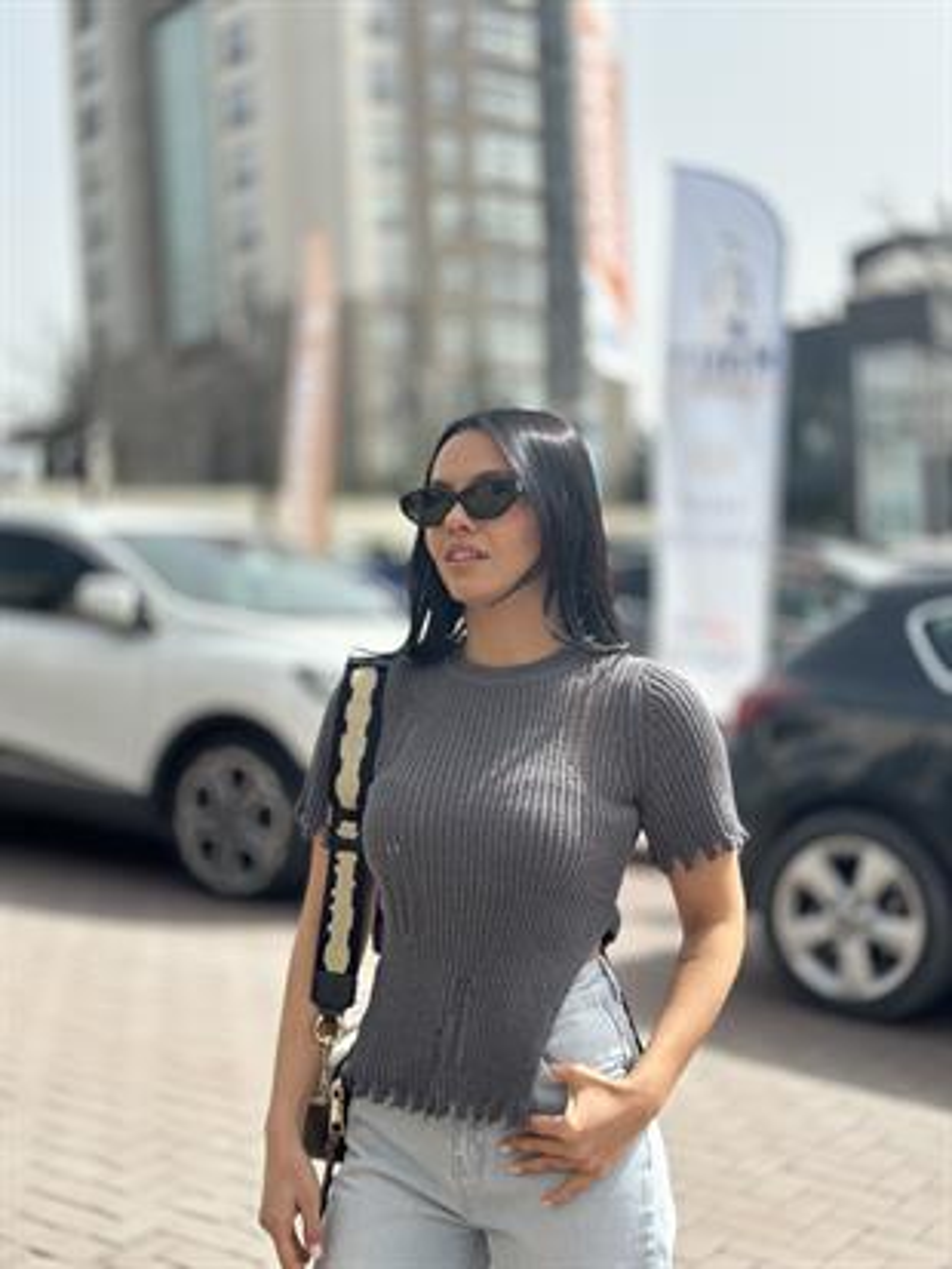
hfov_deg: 30.3
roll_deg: +1.5
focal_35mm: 48
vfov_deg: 39.6
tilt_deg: -0.3
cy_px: 634
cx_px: 476
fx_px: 1759
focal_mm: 6.86
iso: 80
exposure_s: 1/3876
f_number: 1.78
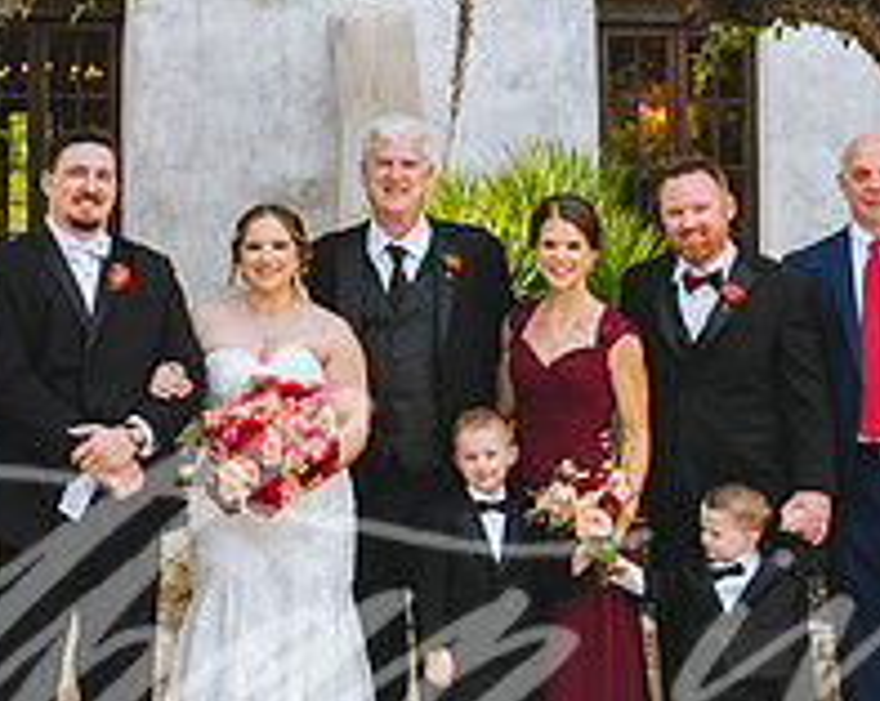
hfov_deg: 20.1
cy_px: 138
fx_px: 2445
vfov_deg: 16.2
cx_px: 116
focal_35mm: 94
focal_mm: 34
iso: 125
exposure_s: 1/160
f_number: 3.5
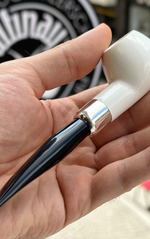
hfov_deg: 16.9
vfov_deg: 26.8
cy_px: 115
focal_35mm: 77
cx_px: 77
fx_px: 503
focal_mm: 6.86
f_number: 1.78
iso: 64
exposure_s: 1/971
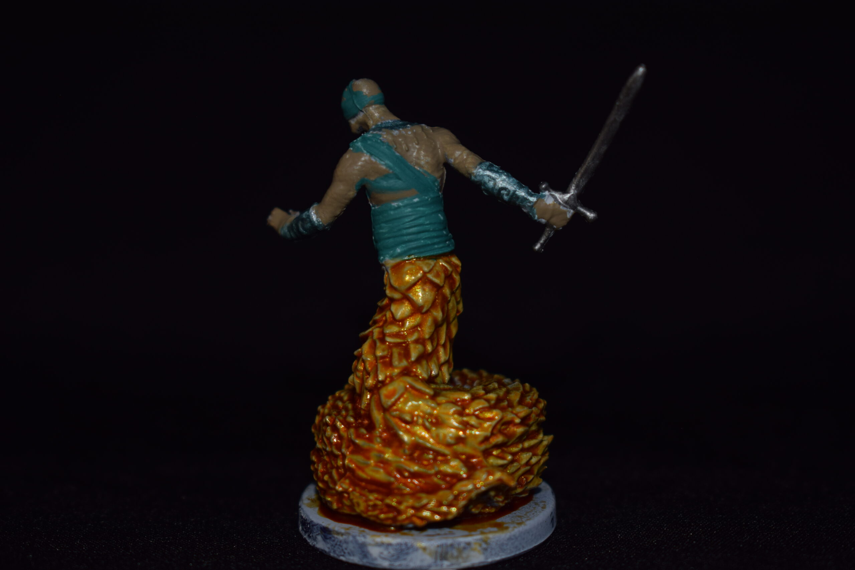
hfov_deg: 26.0
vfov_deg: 17.5
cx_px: 428
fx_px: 1852
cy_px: 285
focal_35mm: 78
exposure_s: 1/30
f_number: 5.6
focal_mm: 52
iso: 100
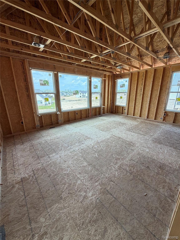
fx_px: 97
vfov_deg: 102.1
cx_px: 90
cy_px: 120
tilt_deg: -15.3
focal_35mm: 14
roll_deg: +0.2
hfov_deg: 85.7
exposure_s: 1/123
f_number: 2.2
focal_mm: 2.22
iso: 64
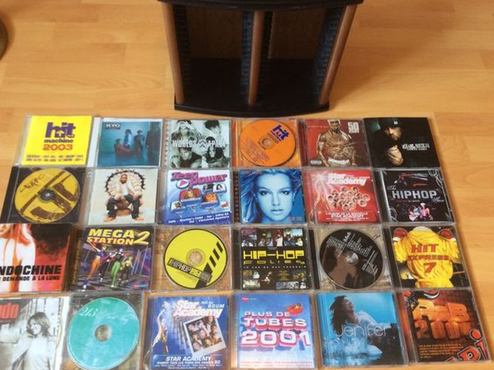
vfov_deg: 42.9
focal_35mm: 33
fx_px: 471
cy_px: 187
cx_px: 243
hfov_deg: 55.4
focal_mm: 3.3
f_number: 2.4
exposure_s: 1/25
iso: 64
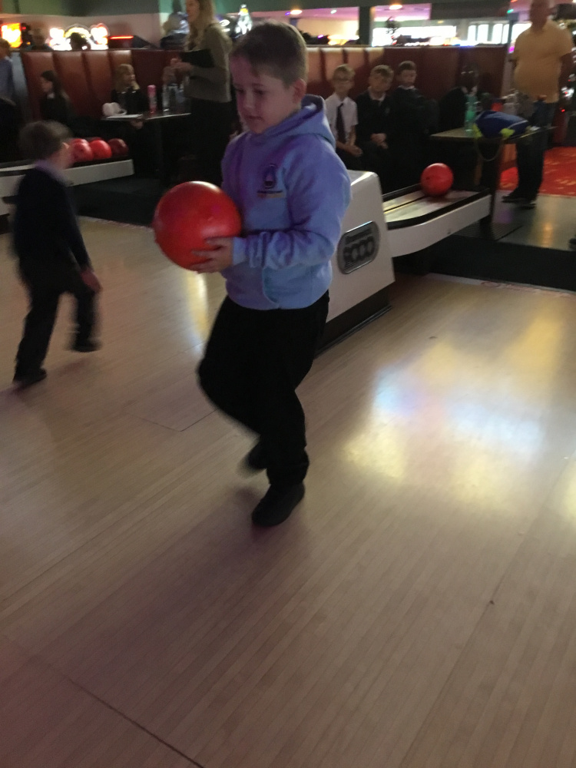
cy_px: 384
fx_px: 688
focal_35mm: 31
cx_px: 288
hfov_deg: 45.4
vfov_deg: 58.4
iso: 200
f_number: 2.4
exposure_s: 1/20
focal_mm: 3.3
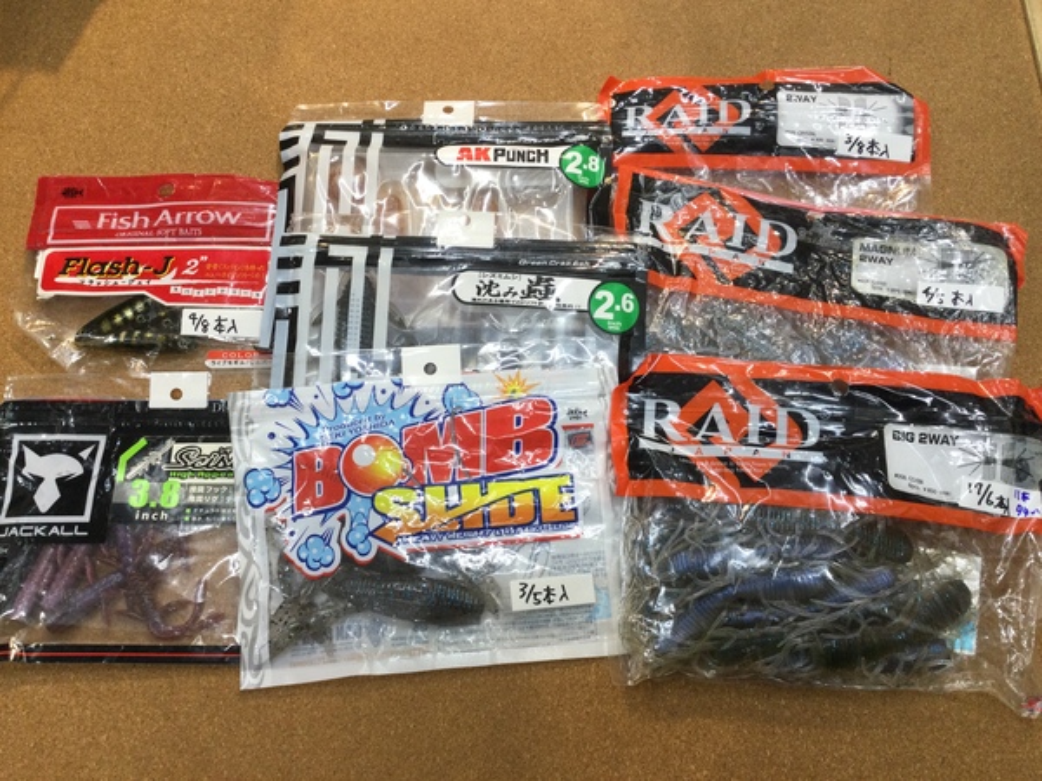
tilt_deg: -70.8
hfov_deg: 58.4
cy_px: 390
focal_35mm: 31
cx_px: 521
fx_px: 933
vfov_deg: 45.4
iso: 25
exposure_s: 1/40
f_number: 2.4
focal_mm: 3.3
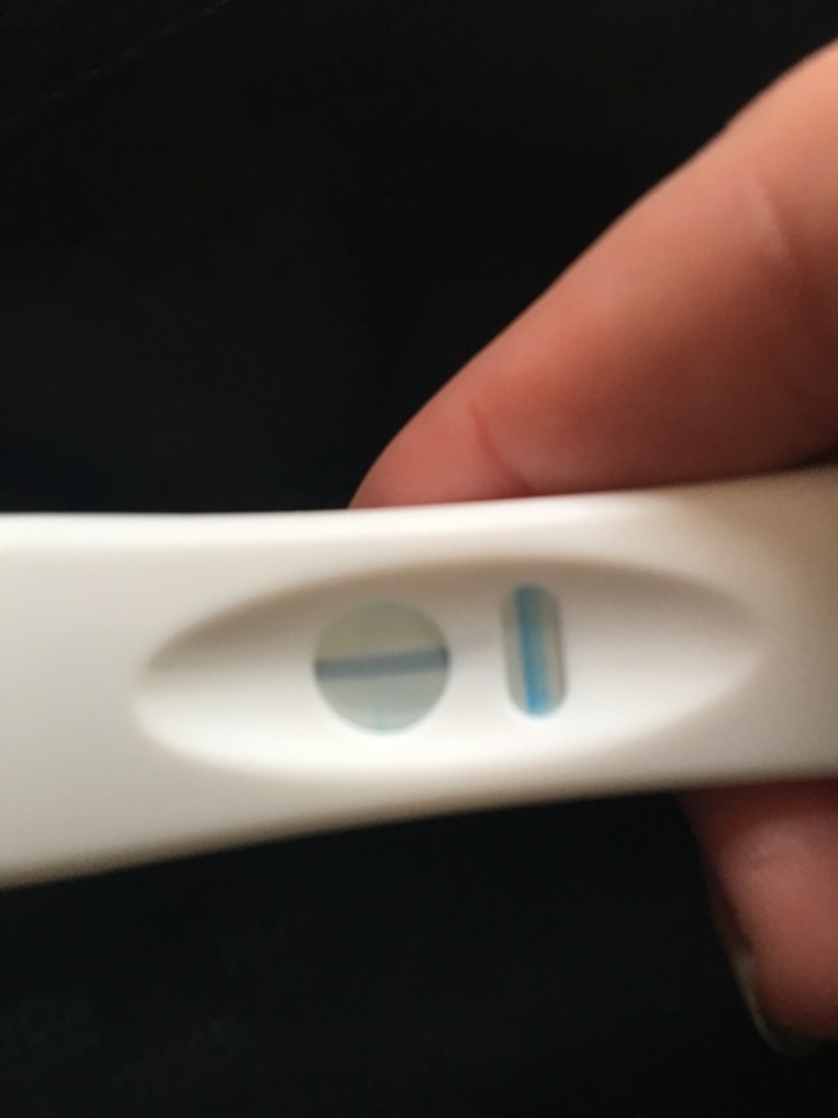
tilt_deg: -74.1
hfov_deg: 48.2
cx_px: 419
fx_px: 936
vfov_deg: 61.7
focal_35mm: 29
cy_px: 559
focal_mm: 4.15
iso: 50
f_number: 2.2
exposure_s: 1/33
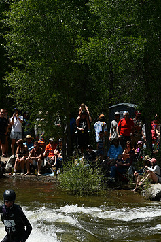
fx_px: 1390
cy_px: 165
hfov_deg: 6.6
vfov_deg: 9.9
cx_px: 31
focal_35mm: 207
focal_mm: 85
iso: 110
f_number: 8
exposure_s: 1/500
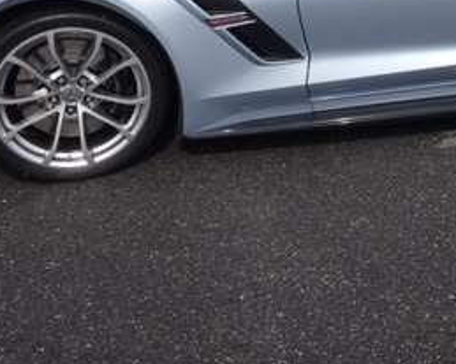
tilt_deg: -11.9
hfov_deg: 26.1
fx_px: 944
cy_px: 5
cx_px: 426
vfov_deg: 21.1
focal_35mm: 70
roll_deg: -0.8
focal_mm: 4.15
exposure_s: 1/1923
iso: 25
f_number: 2.2
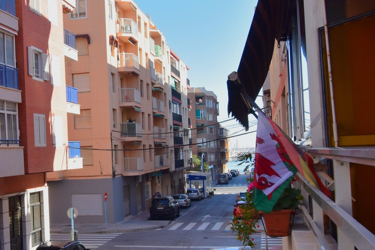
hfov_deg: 61.9
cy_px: 125
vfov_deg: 43.6
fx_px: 312
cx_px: 188
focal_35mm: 30
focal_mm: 20
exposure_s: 1/250
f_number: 10
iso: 400
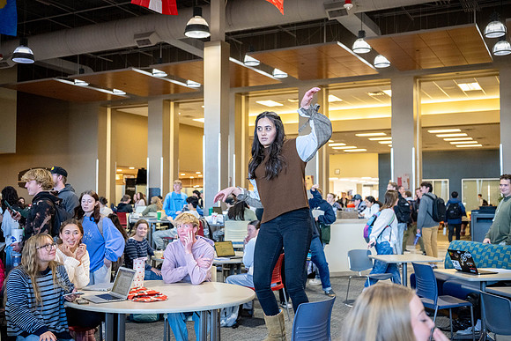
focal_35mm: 39
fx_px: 557
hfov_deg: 49.3
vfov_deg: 34.0
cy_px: 170
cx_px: 256
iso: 1600
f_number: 2.8
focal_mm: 37
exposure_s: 1/400
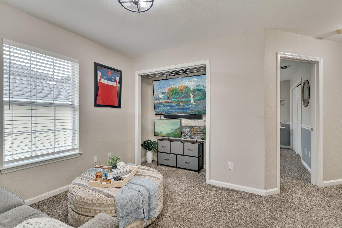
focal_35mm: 17
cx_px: 171
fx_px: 161
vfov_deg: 70.4
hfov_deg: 93.3
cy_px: 114
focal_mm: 17
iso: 100
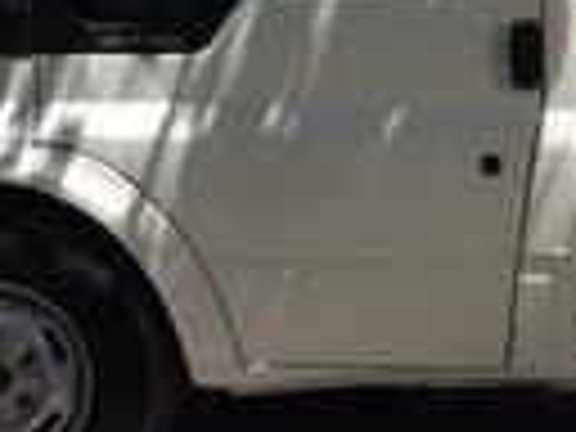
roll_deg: -2.2
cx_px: 1192
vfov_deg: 9.9
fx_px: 2479
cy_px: 124
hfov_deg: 11.7
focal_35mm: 149
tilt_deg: -4.8
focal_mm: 4.15
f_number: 2.2
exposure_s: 1/2740
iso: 32
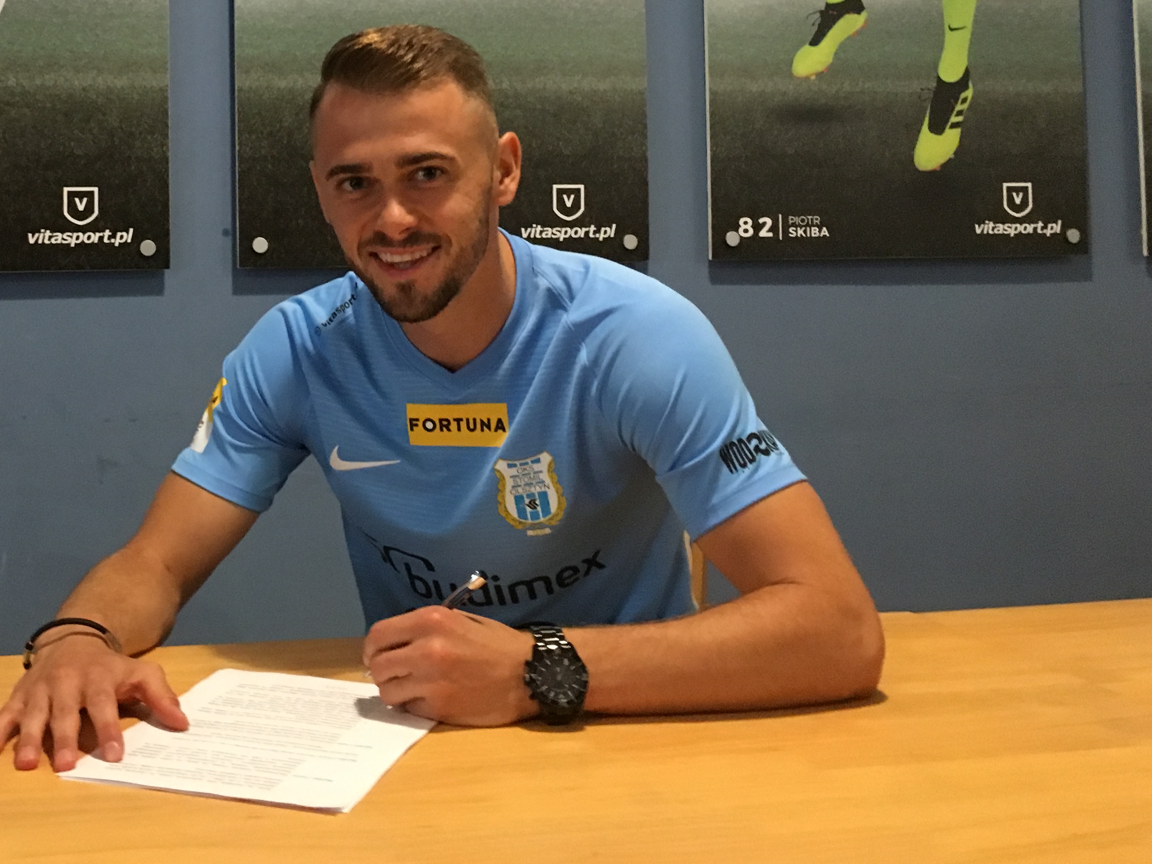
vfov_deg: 28.4
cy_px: 156
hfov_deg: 37.0
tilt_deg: +3.7
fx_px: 1664
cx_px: 251
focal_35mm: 50
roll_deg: +0.6
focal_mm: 4.15
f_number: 2.2
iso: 200
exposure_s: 1/17
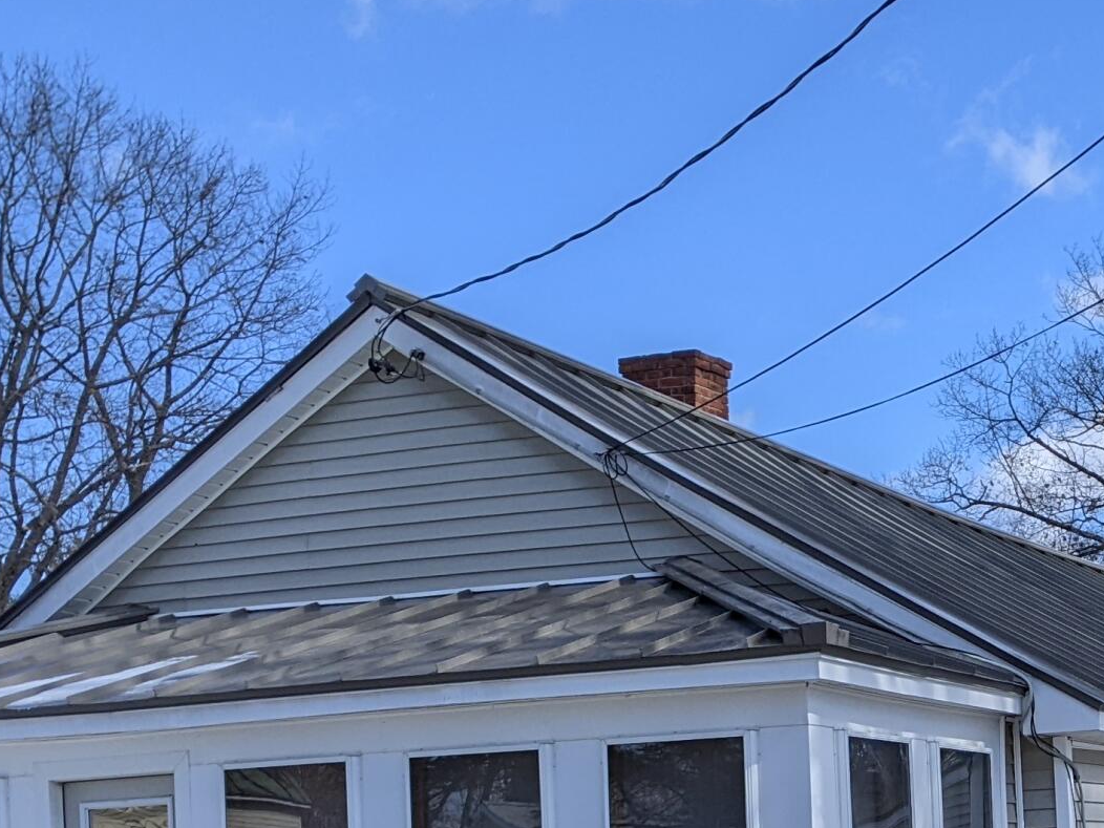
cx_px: 994
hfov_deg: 24.6
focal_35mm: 77
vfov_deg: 18.4
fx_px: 2456
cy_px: 905
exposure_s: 1/2933
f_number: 1.8
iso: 57
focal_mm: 4.44
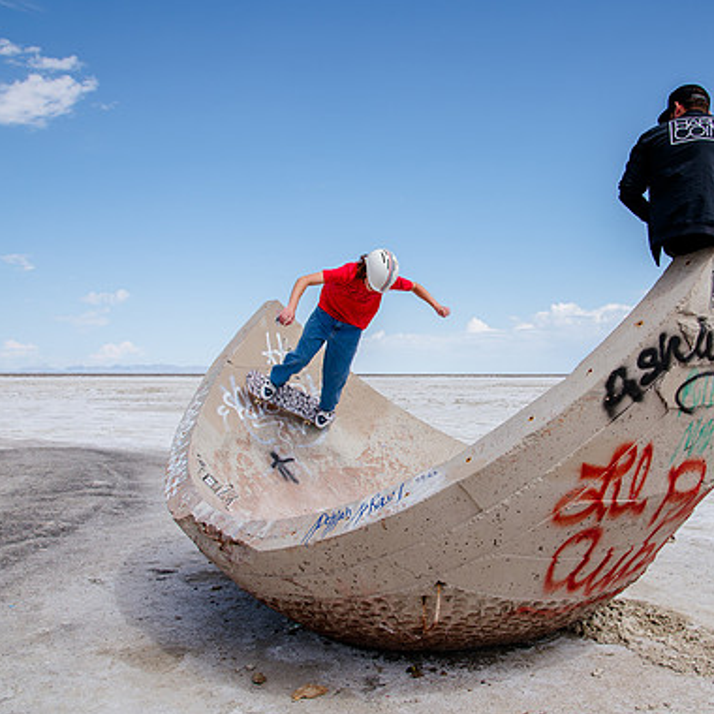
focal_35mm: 34
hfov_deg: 48.2
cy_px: 346
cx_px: 421
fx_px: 793
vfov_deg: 48.4
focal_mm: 24
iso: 160
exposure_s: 1/800
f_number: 6.3
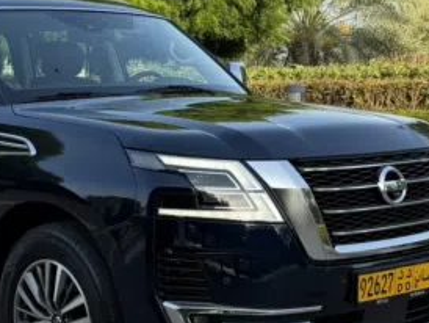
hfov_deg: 33.0
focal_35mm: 56
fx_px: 695
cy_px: 201
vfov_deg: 26.1
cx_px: 64
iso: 80
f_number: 1.78
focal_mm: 6.76
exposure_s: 1/1060
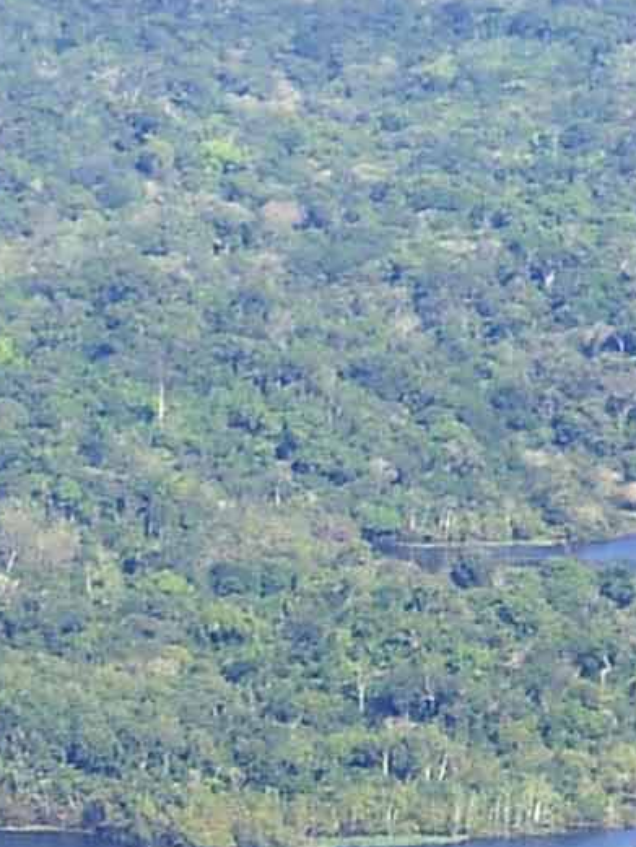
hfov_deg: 2.3
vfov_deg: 3.0
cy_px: 2068
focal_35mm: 652
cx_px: 1436
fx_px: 15965
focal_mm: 55
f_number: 8
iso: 200
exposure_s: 1/400
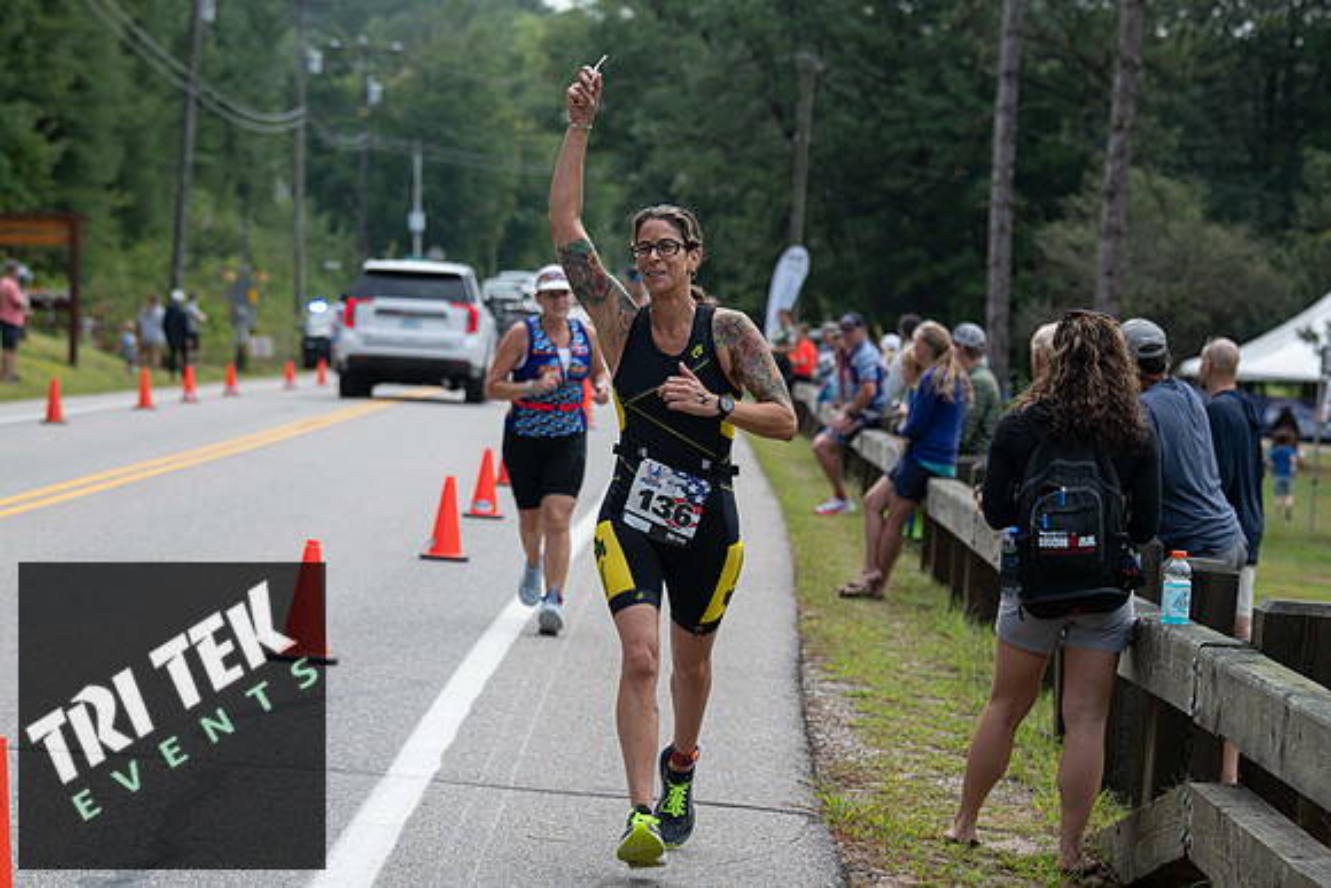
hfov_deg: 16.8
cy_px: 444
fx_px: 4511
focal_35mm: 122
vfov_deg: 11.2
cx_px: 666
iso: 200
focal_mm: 122
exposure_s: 1/250
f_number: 5.6
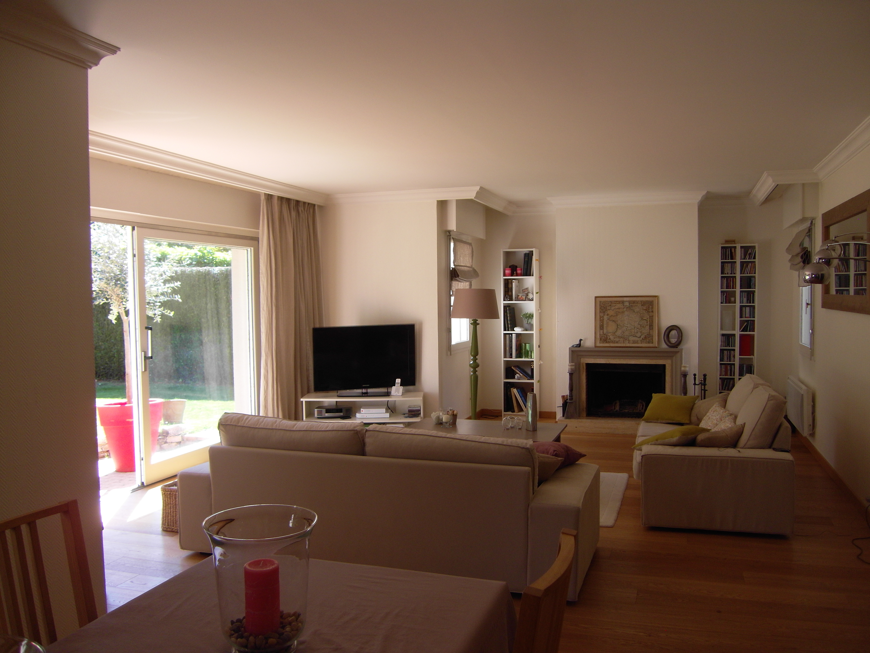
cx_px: 435
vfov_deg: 49.7
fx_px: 704
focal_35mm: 28
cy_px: 326
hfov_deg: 63.4
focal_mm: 6
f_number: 2.8
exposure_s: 1/125
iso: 80
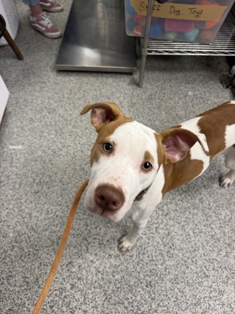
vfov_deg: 71.6
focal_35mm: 24
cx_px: 118
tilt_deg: -61.4
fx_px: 217
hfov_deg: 56.8
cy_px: 157
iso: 125
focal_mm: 6.76
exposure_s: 1/60
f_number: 1.78
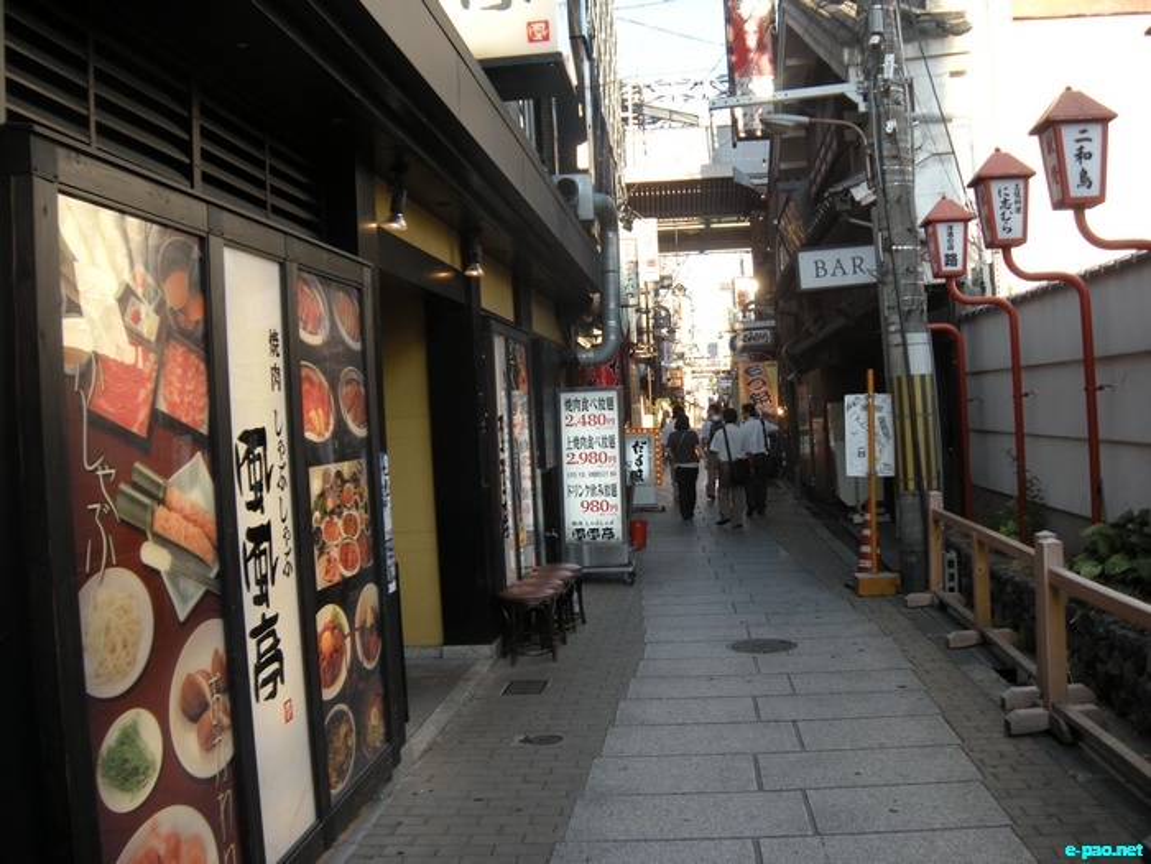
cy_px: 432
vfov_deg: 40.7
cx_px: 576
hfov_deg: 52.6
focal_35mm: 35
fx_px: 1164
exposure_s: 1/91.5
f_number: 3.8
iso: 64
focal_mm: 5.9
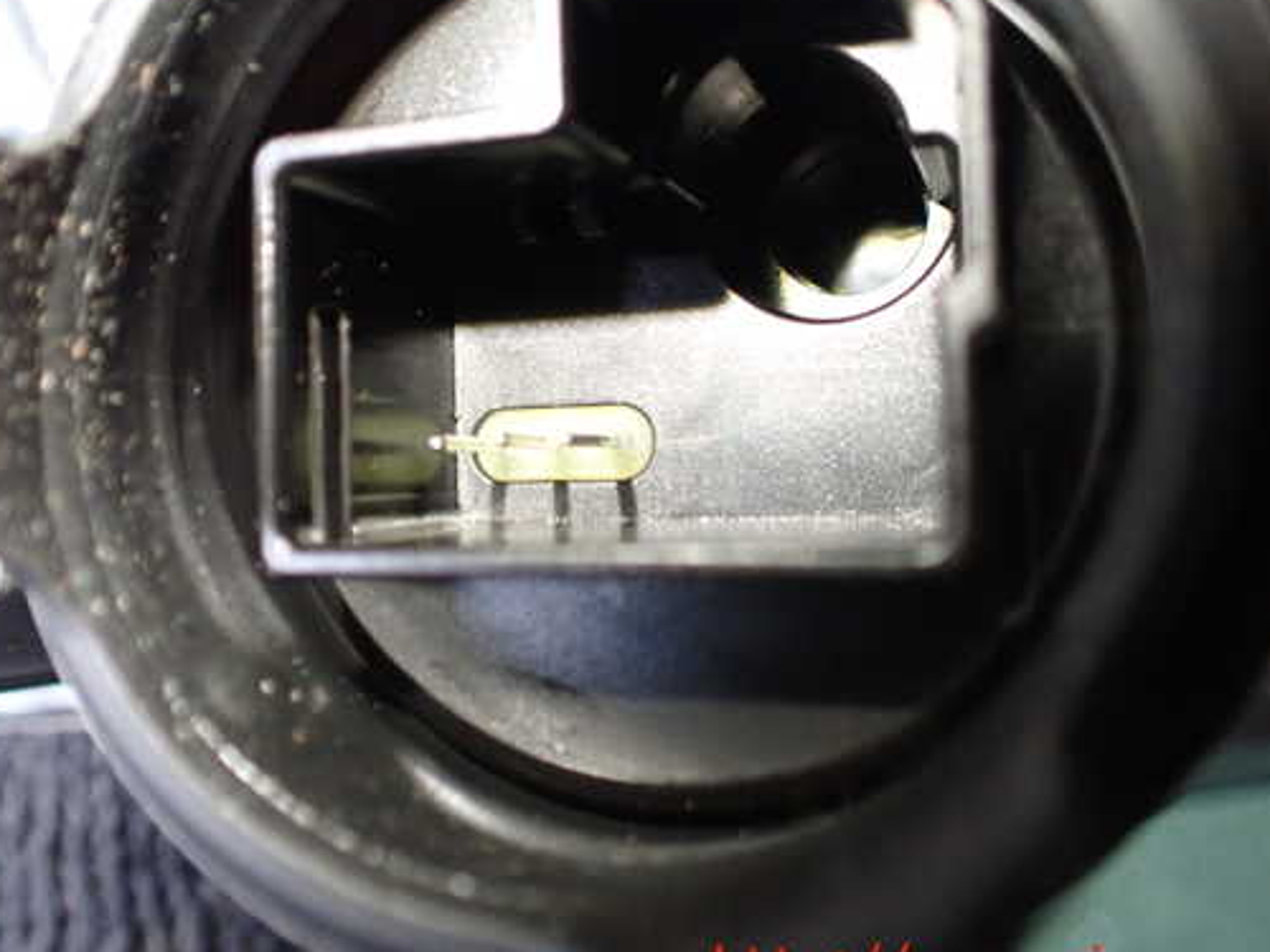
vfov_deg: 39.6
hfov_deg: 51.1
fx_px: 1321
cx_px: 526
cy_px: 432
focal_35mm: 36
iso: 800
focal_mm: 5.4
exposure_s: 1/80
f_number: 2.3
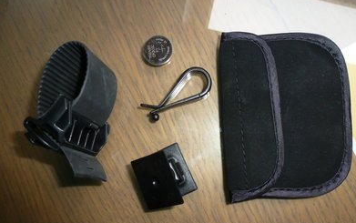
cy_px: 133
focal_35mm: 26
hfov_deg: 70.4
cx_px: 181
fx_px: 252
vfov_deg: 47.4
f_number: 3.3
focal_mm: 4.3
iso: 250
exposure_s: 1/60
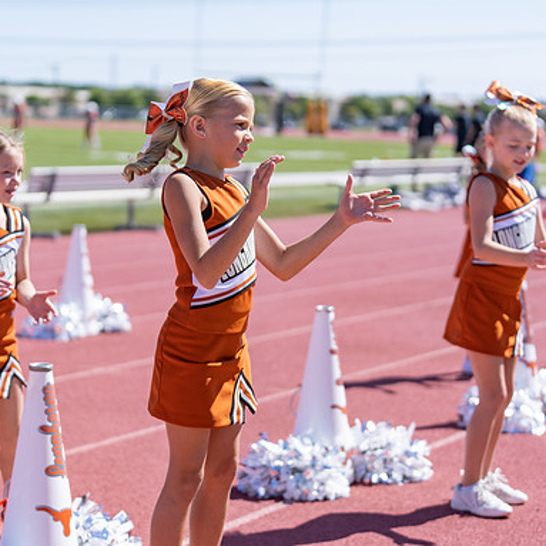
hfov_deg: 19.3
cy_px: 272
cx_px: 224
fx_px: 1606
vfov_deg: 19.3
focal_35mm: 90
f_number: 2.8
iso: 100
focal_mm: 70
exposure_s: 1/1600
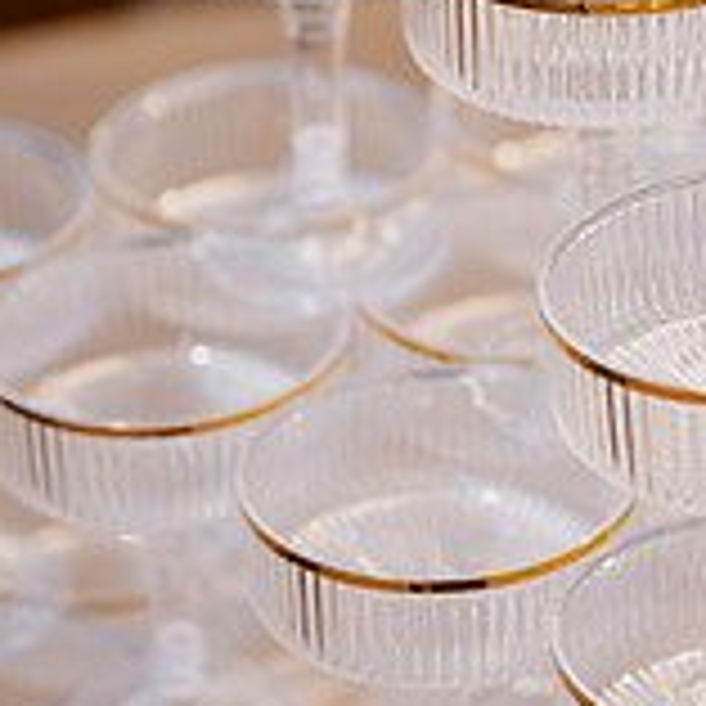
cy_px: 162
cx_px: 553
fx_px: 3923
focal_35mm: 170
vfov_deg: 10.3
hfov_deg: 10.3
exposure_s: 1/160
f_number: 2.8
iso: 500
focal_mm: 70
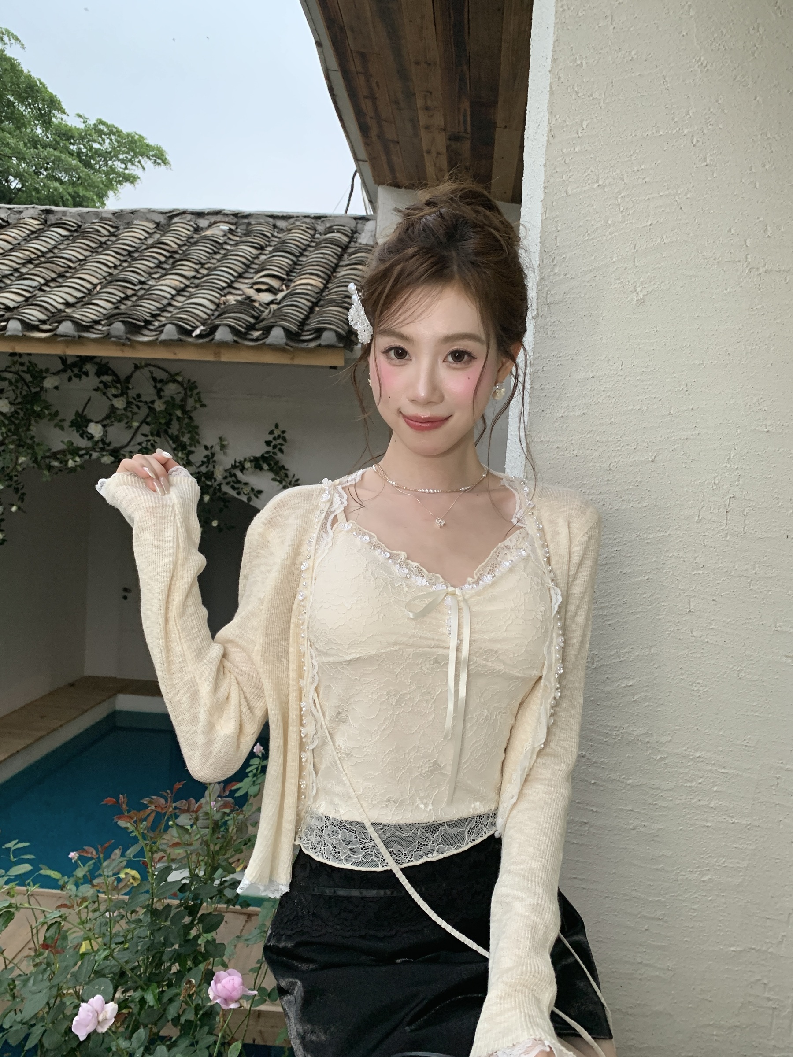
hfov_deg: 53.1
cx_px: 396
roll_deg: -3.7
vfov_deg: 67.3
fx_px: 794
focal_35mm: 26
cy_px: 528
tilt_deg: -3.2
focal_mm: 4.25
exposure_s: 1/60
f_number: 1.8
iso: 125
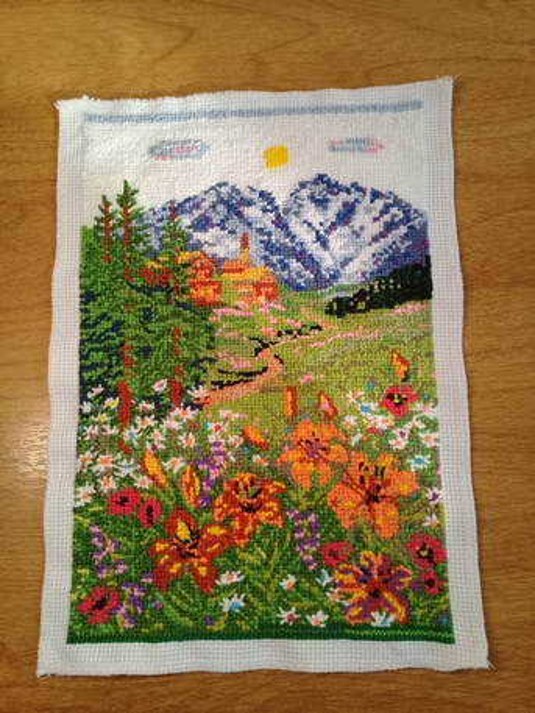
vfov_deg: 58.3
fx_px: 639
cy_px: 356
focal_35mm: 31
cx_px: 268
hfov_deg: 45.5
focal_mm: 3.3
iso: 80
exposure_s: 1/100
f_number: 2.2
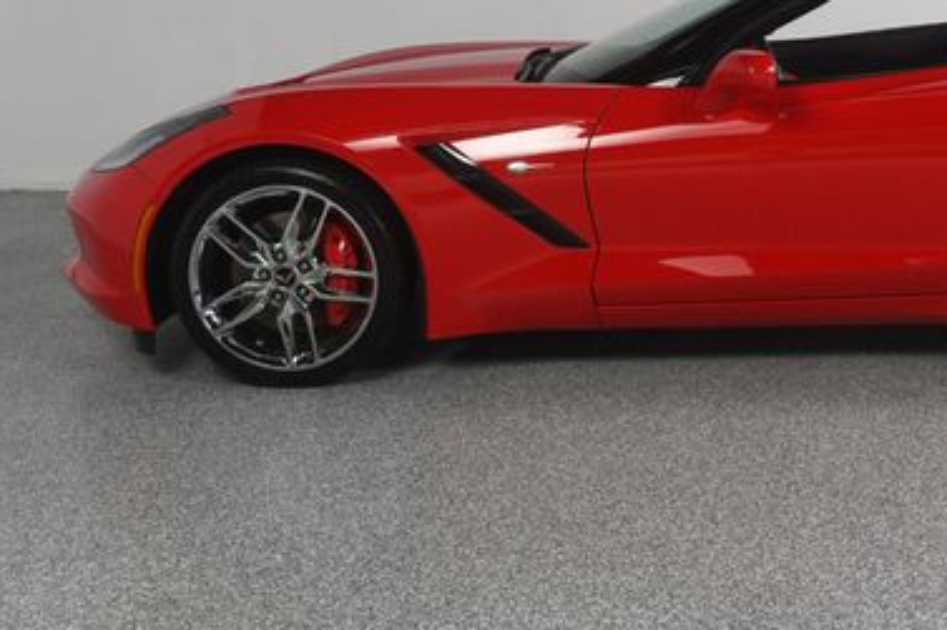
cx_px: 779
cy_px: 133
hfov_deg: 34.4
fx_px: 1472
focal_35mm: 56
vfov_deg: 23.8
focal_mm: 22
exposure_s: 1/160
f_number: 9
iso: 100
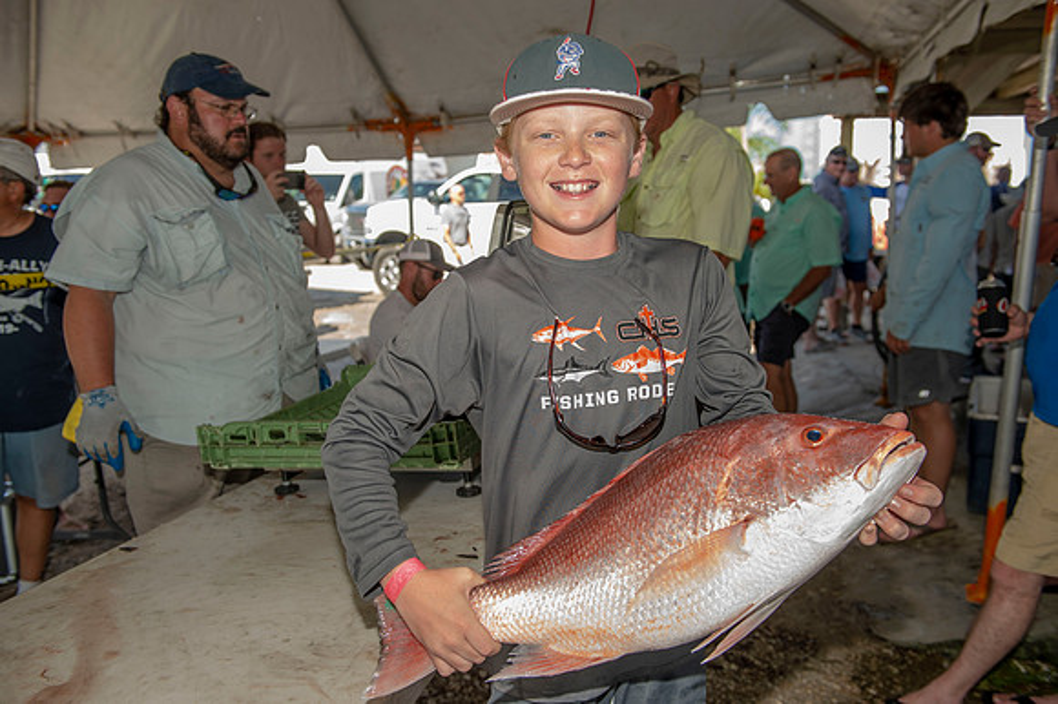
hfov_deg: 58.7
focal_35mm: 32
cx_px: 529
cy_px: 352
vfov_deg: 41.1
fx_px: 940
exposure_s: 1/125
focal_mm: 32
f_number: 4.5
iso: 50
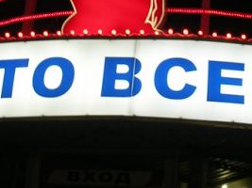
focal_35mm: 114
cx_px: 136
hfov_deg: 17.3
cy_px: 14
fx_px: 830
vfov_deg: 12.9
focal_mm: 5.8
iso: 50
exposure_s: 1/19.1
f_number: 2.8
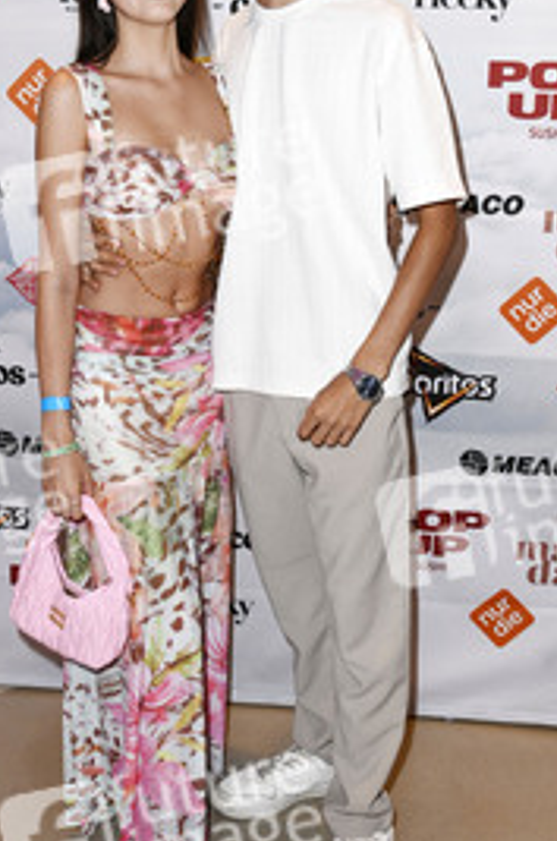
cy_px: 356
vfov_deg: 41.1
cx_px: 252
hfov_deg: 28.0
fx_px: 1118
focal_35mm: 48
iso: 1250
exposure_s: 1/250
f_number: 6.3
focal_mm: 32
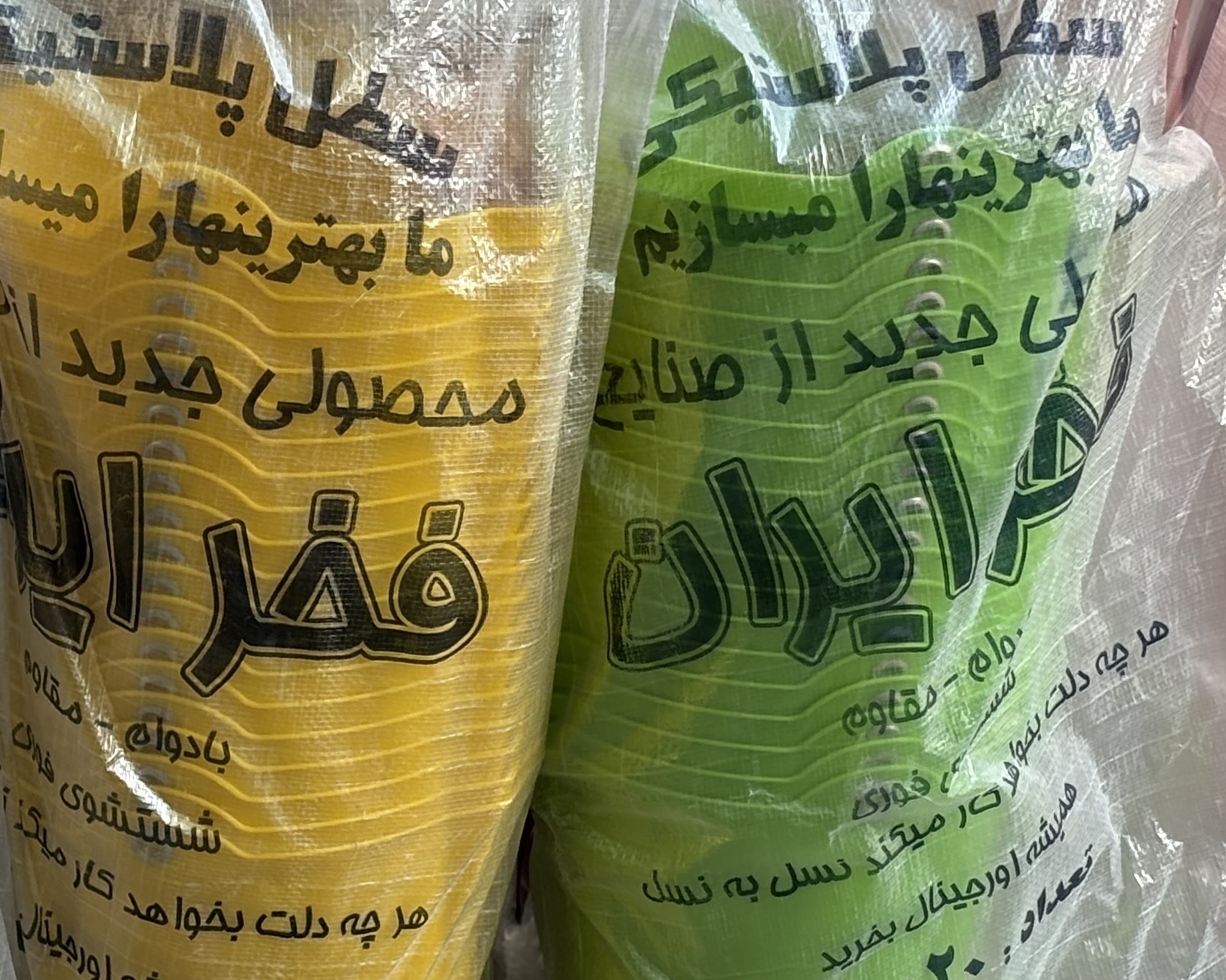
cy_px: 500
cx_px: 656
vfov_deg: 12.2
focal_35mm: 126
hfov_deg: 15.3
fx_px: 4572
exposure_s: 1/410
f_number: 1.6
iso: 32
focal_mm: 5.96
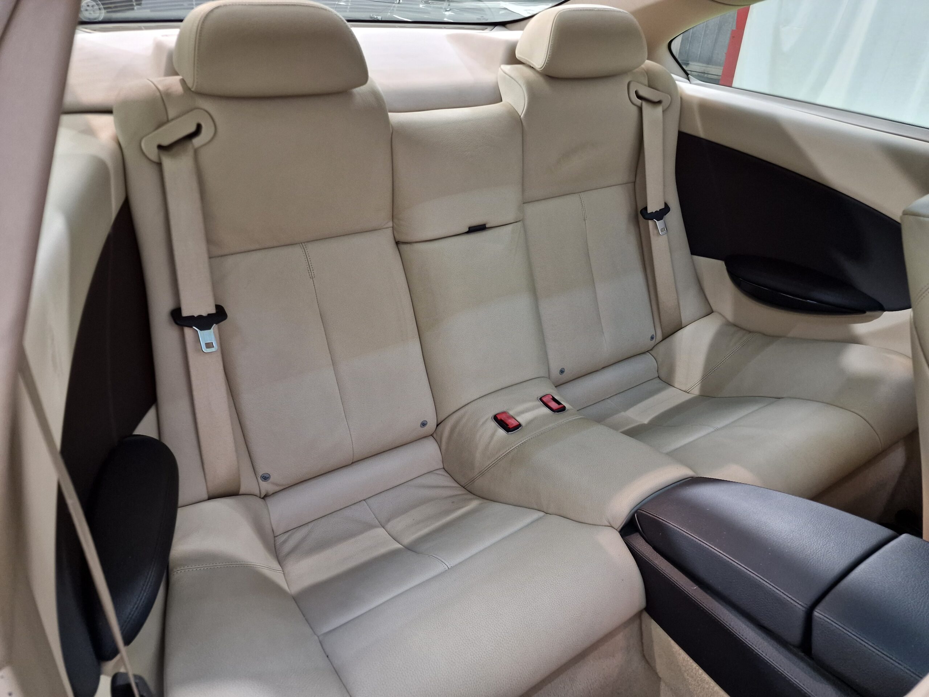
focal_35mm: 23
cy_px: 348
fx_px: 617
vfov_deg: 58.9
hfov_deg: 73.9
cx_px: 464
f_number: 1.8
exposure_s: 1/50
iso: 320
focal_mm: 6.4
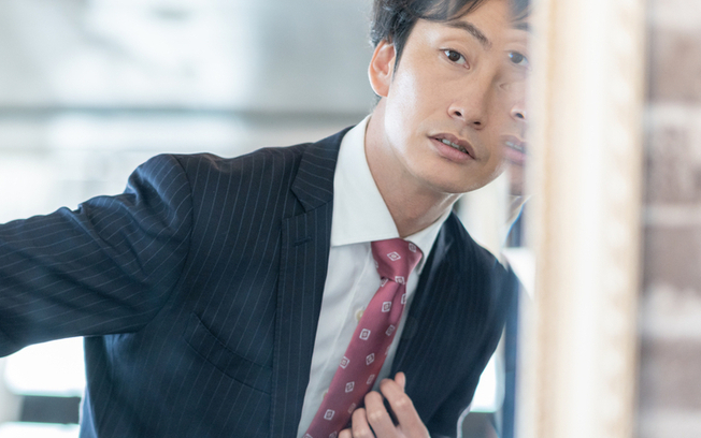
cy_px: 285
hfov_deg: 15.3
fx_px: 2599
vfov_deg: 9.6
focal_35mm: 136
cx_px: 183
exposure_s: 1/250
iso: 800
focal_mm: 85
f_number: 2.2
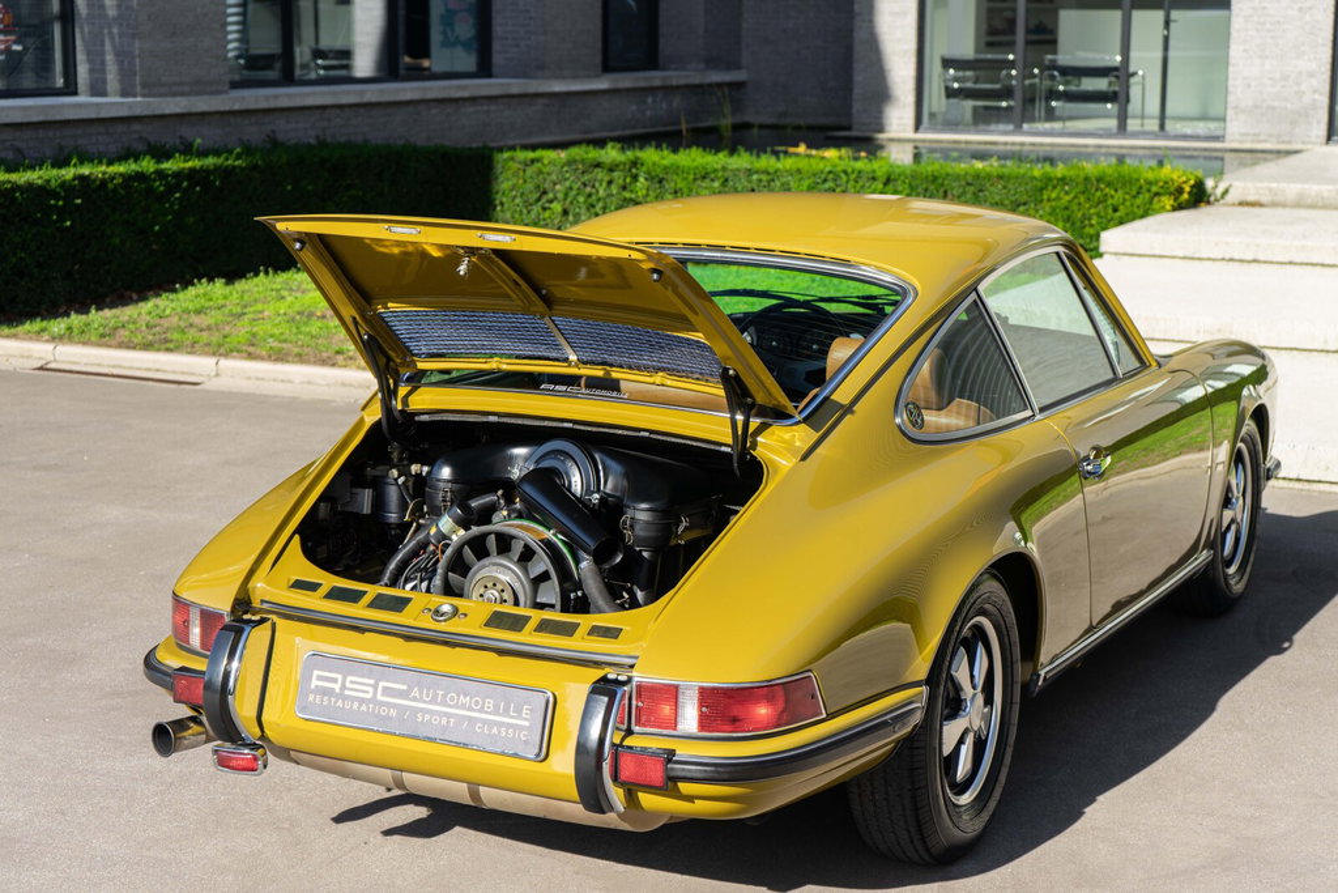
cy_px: 446
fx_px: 2230
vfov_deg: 22.6
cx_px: 669
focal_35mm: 60
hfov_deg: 33.4
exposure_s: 1/80
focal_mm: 60
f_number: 5.6
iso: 50
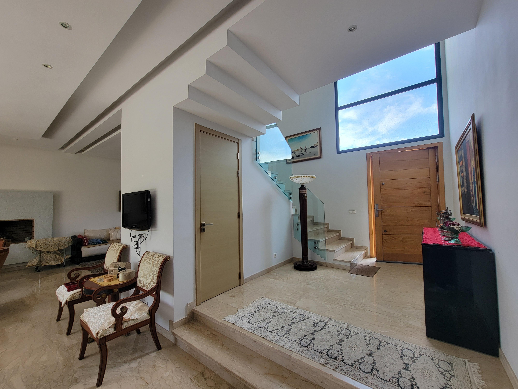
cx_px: 259
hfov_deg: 106.2
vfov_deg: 89.9
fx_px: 195
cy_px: 194
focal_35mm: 13
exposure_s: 1/120
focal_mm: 2.2
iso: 64
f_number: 2.2
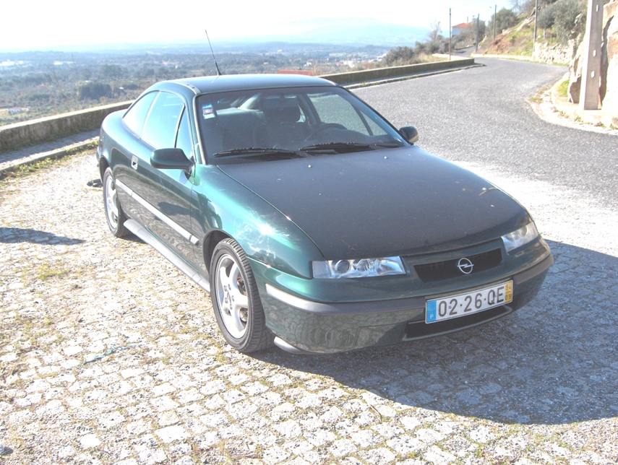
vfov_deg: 36.9
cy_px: 232
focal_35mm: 39
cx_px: 309
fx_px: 697
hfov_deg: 47.8
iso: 100
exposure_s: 1/360
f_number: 4.8
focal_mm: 8
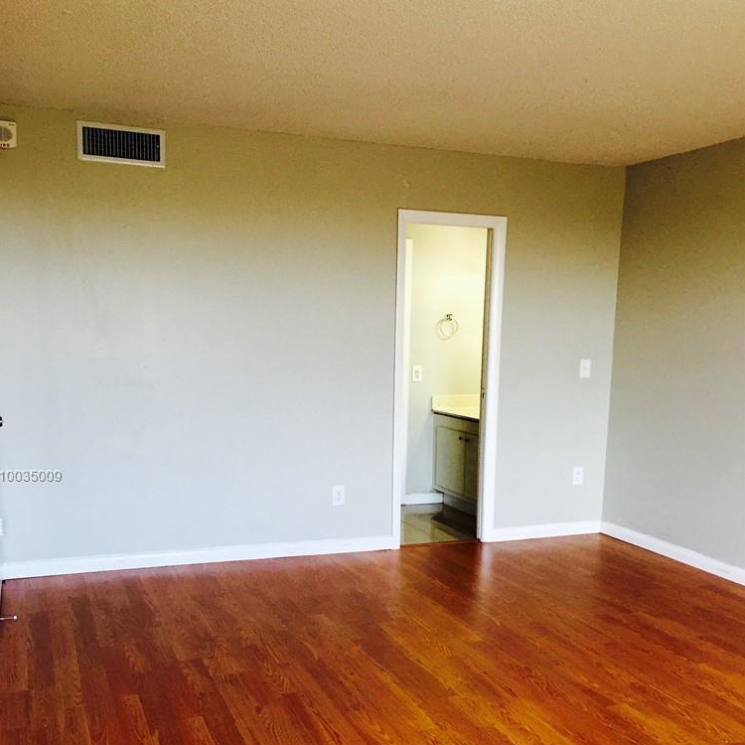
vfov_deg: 46.7
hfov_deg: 47.2
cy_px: 477
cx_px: 368
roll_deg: -0.9
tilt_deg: -11.0
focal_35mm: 35
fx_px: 852
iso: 50
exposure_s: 1/30
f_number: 2.2
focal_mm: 4.15
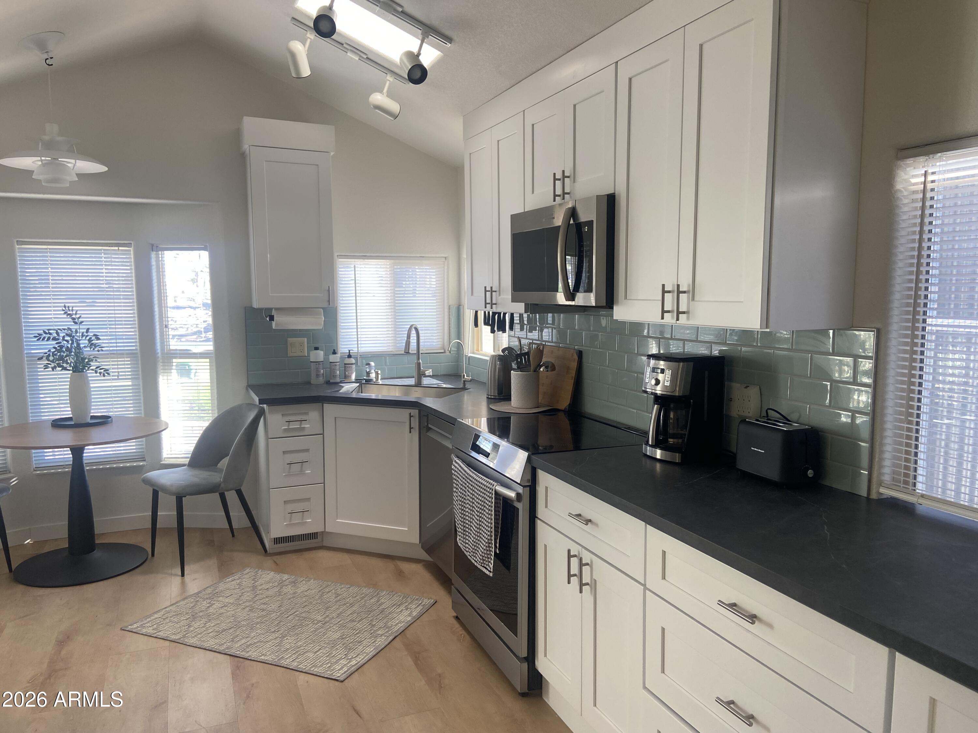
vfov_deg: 53.1
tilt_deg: -8.1
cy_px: 366
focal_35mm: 26
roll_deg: +0.4
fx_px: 735
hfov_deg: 67.3
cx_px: 489
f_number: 1.8
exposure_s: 1/120
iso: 80
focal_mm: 4.25
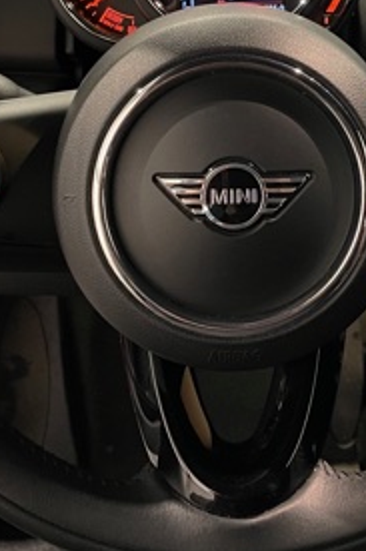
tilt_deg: -24.2
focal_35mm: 63
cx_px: 262
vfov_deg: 31.1
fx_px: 962
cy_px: 106
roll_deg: -0.3
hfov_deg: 21.4
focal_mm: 4.2
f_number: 1.6
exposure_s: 1/29
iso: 800
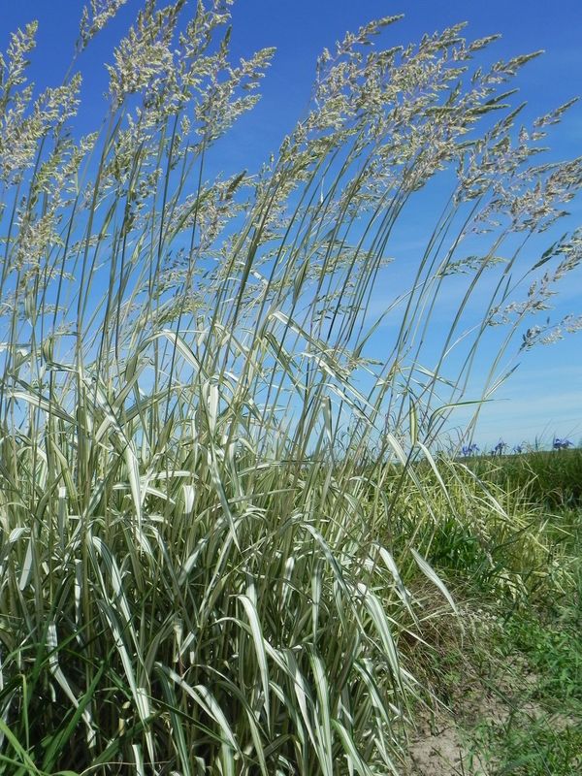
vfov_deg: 45.8
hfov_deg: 35.1
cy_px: 388
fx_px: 919
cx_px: 291
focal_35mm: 41
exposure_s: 1/526
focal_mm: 7.3
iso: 160
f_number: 8
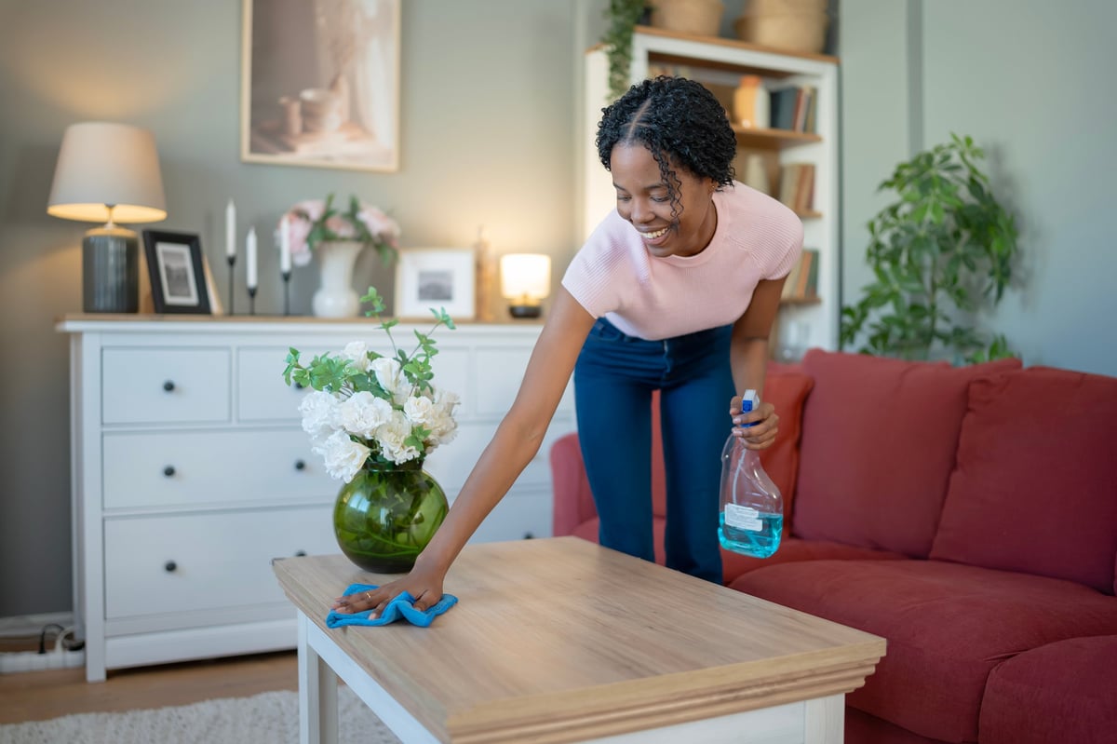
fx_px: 1085
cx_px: 558
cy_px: 372
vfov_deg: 37.8
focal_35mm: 35
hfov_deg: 54.5
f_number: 1.4
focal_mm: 35
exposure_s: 1/400
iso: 640
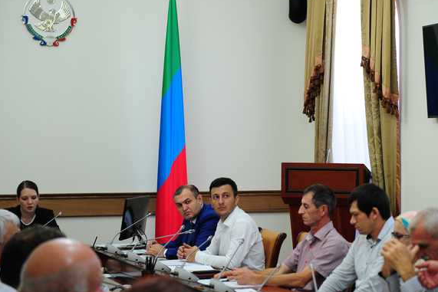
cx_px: 305
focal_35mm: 98
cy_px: 144
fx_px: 1193
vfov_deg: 14.0
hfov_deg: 20.7
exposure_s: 1/200
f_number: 3.5
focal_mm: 70
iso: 1600
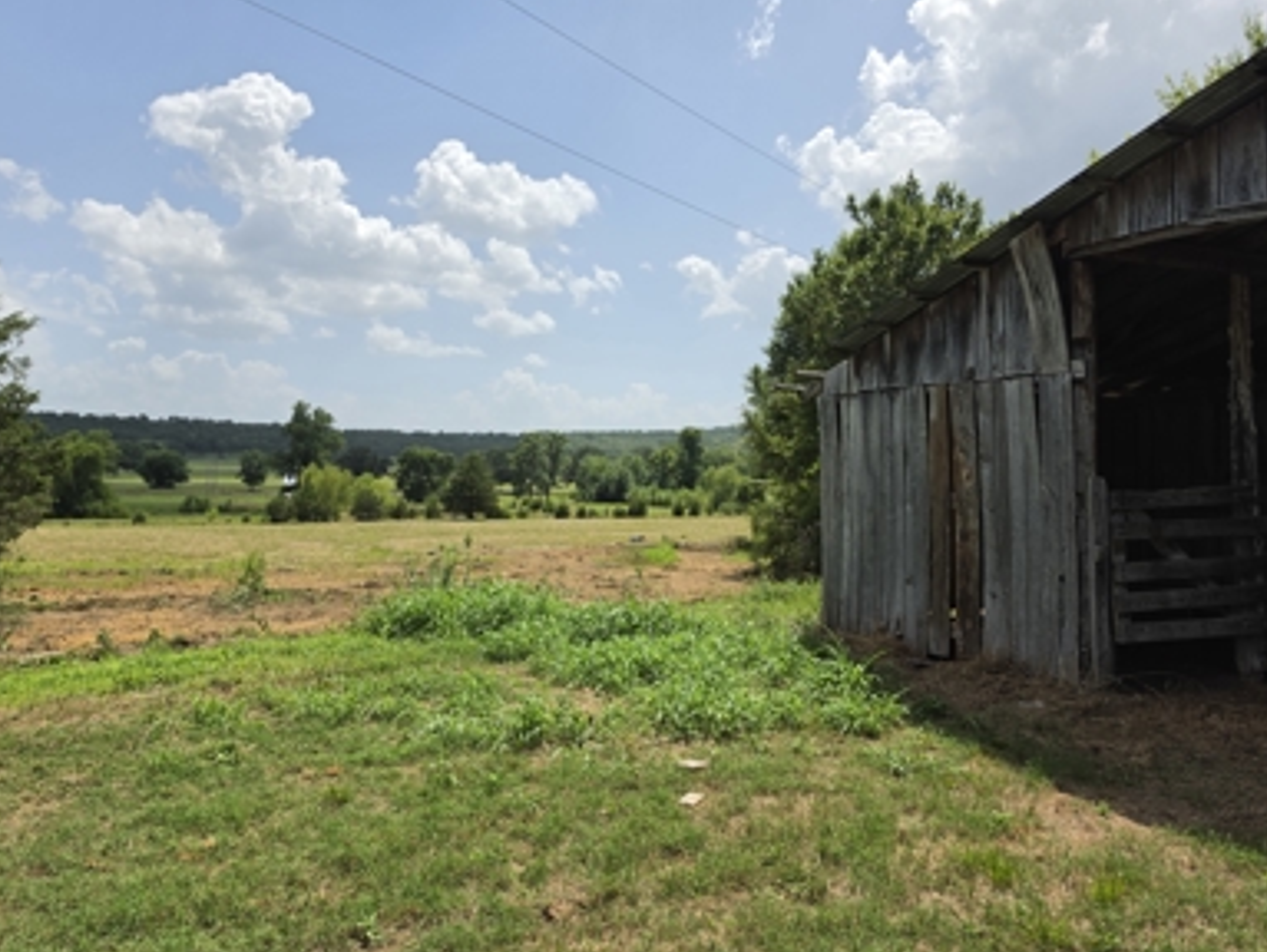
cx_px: 609
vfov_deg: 56.9
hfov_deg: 71.5
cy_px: 463
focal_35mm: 24
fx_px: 879
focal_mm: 6.5
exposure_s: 1/7939
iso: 50
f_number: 1.4
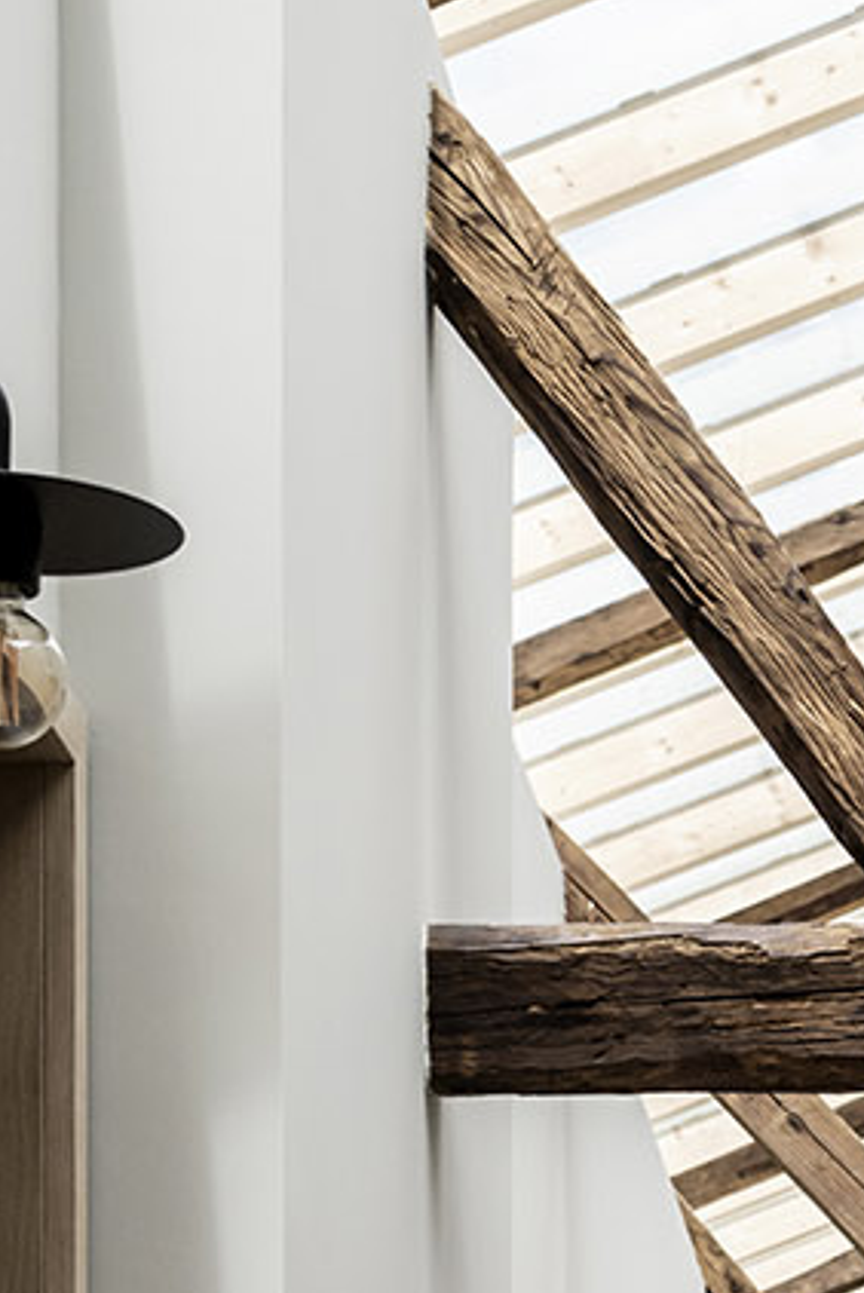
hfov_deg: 9.0
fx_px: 5391
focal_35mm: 150
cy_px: 1339
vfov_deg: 13.5
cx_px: 1124
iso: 640
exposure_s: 1/500
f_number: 5.6
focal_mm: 44
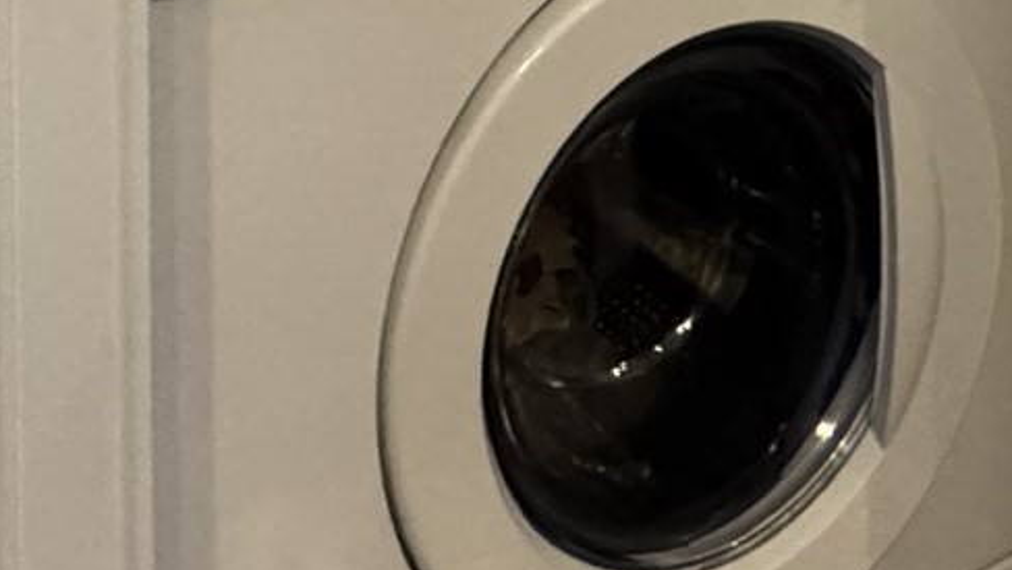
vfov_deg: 14.9
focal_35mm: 64
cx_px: 489
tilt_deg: -0.2
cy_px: -614
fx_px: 1718
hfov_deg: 32.8
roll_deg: -0.9
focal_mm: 2.22
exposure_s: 1/60
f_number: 2.2
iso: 800
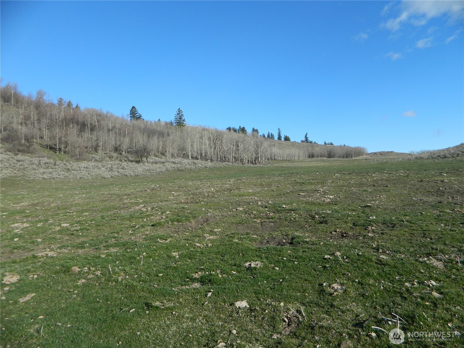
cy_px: 174
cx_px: 232
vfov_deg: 54.9
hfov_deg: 69.4
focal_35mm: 25
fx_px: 335
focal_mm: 4.5
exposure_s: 1/1000
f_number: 3.1
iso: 80
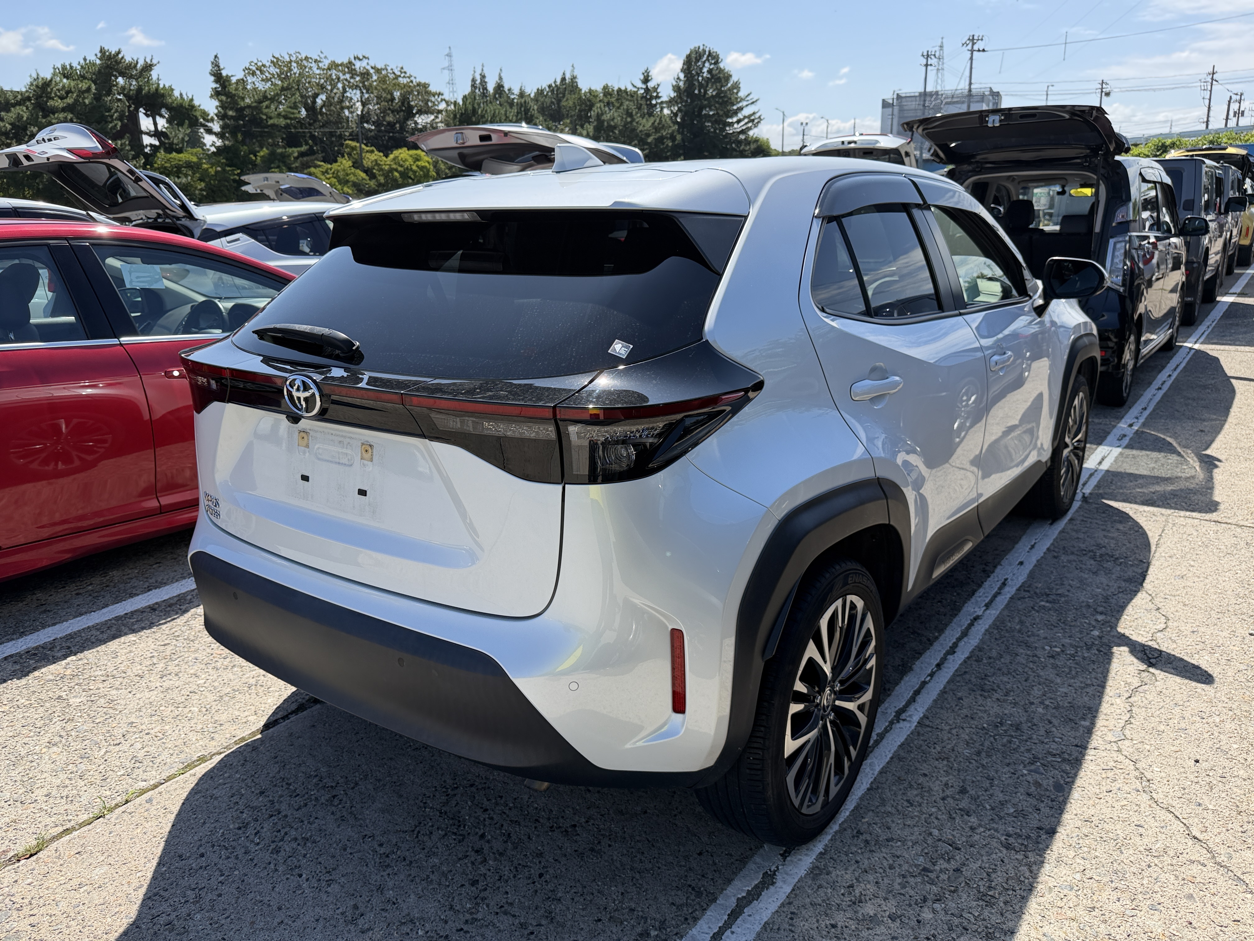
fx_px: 869
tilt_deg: -17.0
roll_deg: +1.8
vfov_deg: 56.8
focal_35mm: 24
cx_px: 627
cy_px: 470
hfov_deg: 71.6
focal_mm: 6.76
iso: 100
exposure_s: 1/3279
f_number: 1.78
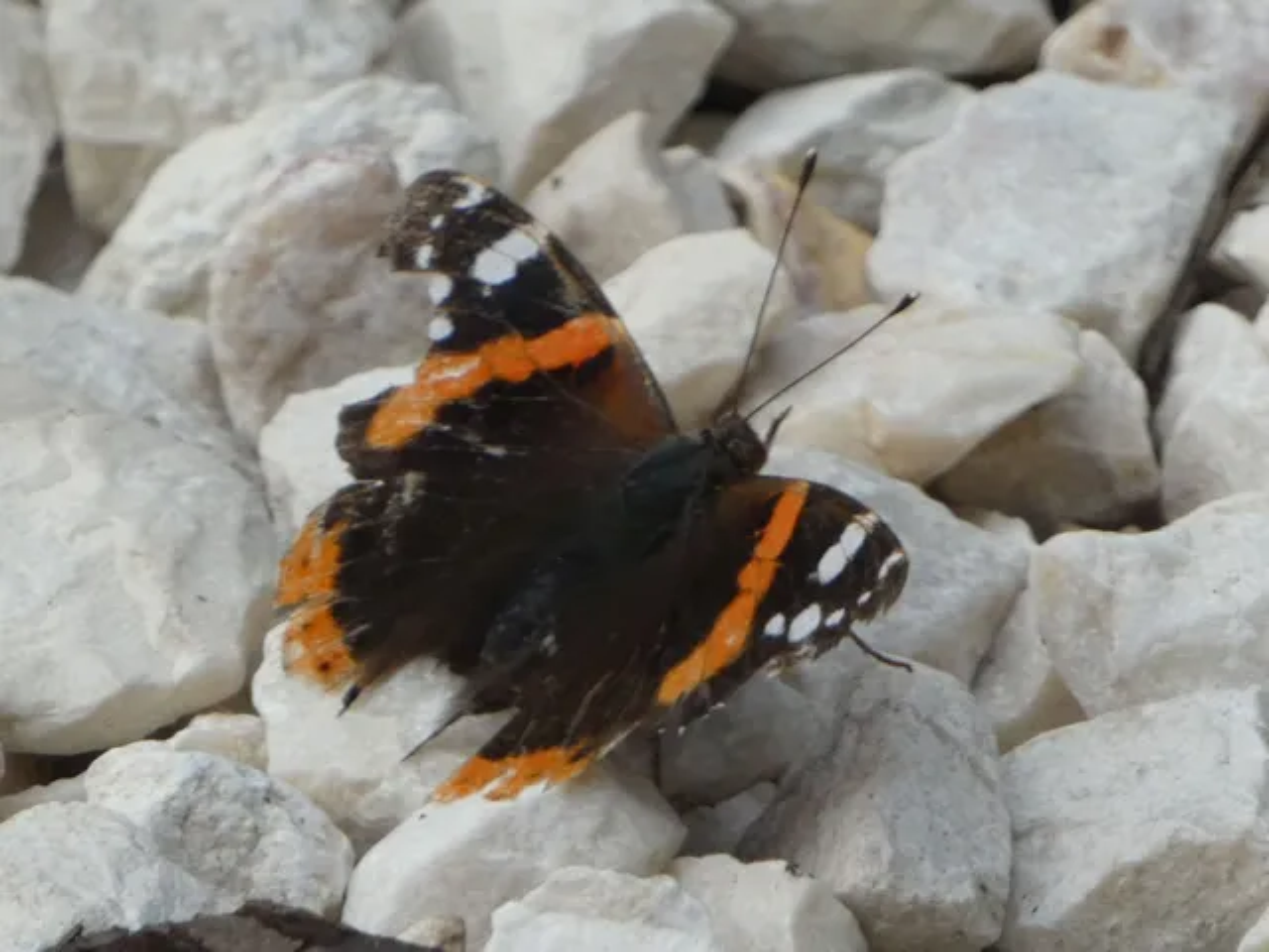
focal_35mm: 642
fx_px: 23535
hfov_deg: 3.1
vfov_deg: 2.3
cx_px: 634
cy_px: 476
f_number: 5.6
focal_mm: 115
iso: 200
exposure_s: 1/100
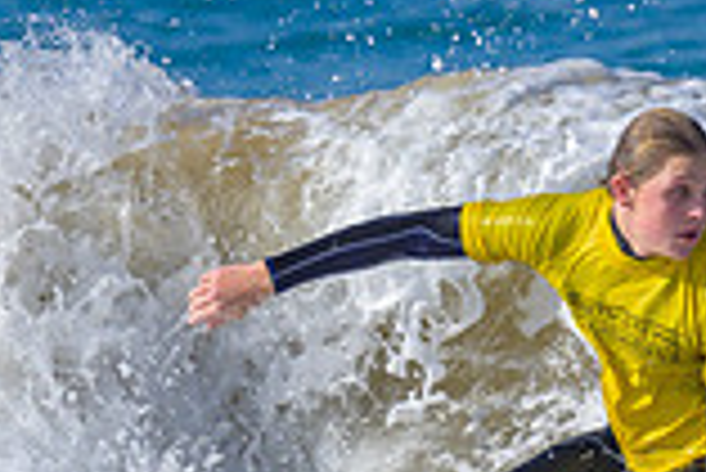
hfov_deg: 0.5
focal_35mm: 4060
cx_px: 862
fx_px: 79693
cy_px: 488
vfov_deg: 0.3
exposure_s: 1/2000
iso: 180
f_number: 6.3
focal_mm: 800
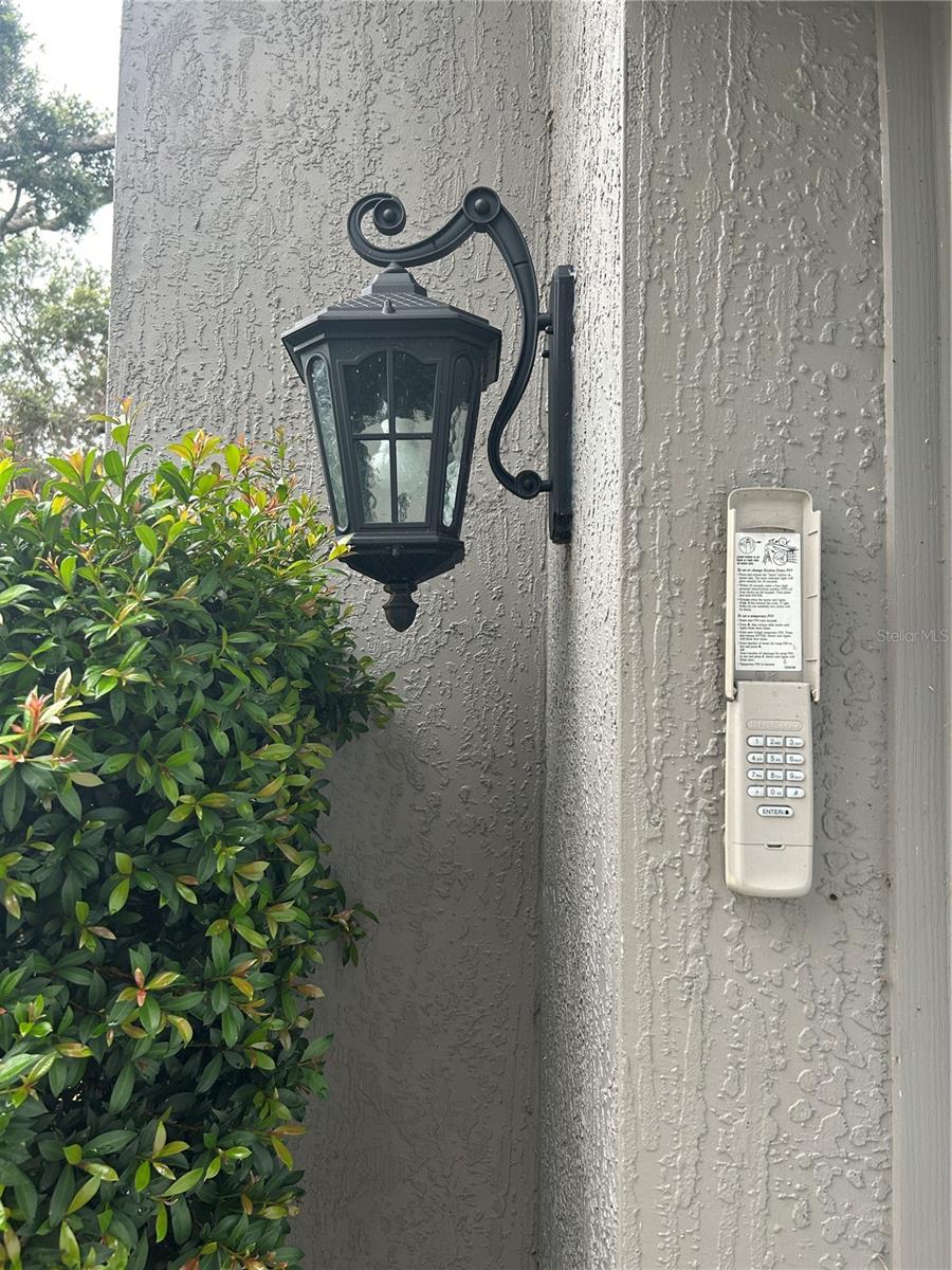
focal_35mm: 26
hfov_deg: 53.1
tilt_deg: +4.4
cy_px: 635
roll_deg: -0.6
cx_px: 476
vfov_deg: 67.3
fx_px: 953
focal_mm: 5.7
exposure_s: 1/121
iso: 100
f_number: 1.5
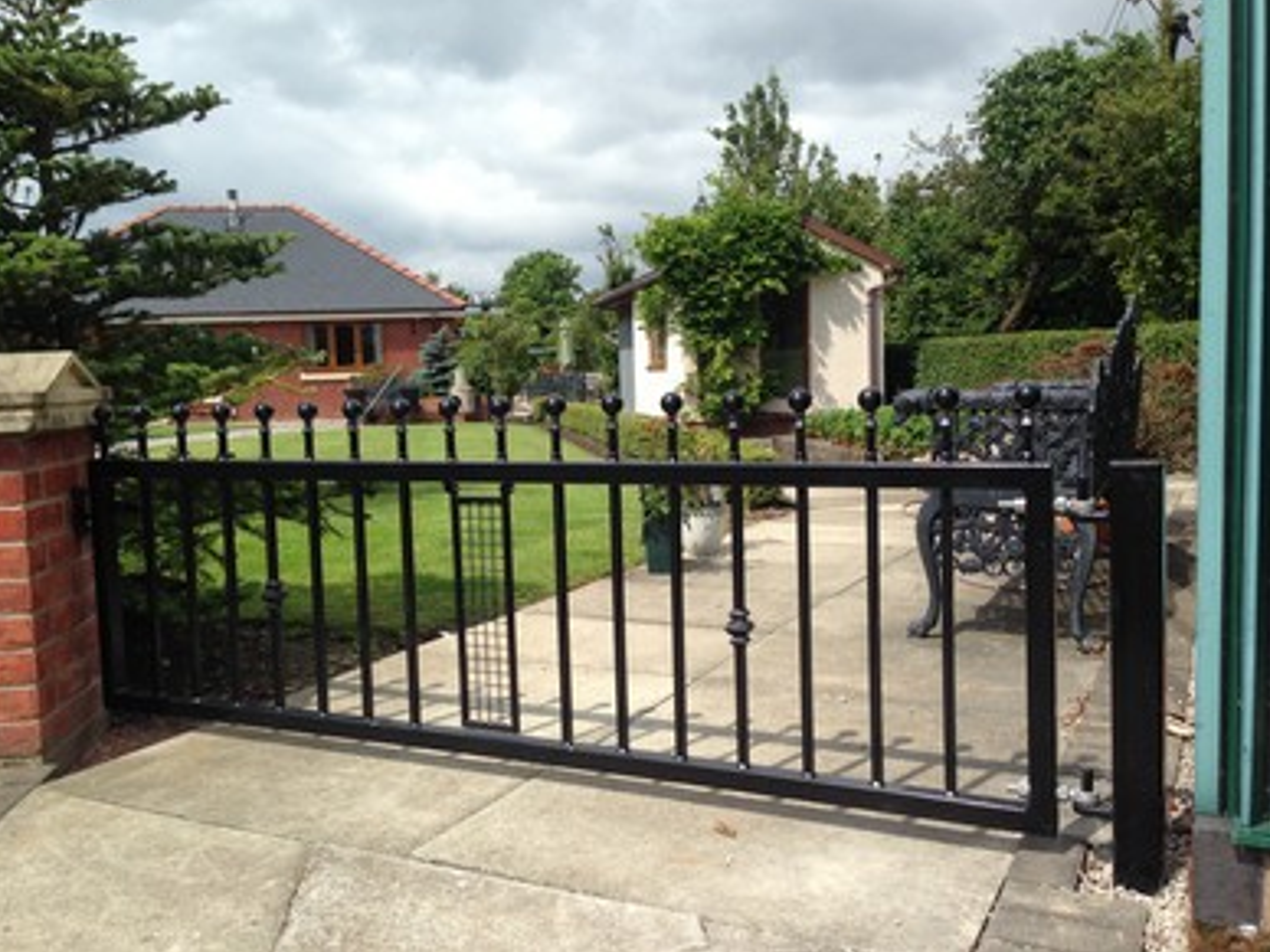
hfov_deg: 54.0
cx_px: 619
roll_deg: +1.0
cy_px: 468
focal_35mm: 34
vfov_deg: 41.8
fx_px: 1247
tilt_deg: -5.3
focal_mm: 4.12
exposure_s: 1/1261
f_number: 2.4
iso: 50
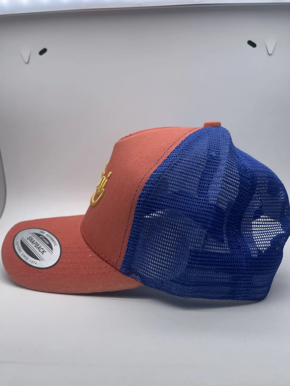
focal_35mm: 25
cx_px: 145
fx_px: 279
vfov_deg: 69.4
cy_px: 193
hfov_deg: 54.9
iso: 32
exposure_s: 1/985
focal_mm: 5.1
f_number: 1.6
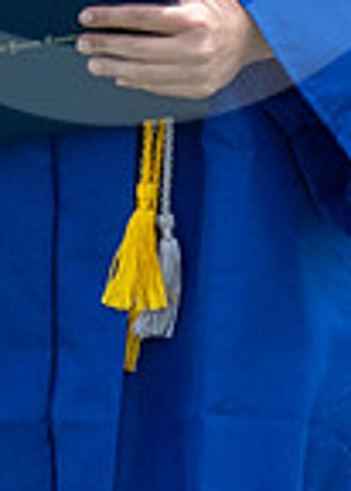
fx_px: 10290
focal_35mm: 738
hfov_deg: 1.9
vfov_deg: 2.7
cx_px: -615
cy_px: -593
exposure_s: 1/250
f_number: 13
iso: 200
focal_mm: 70
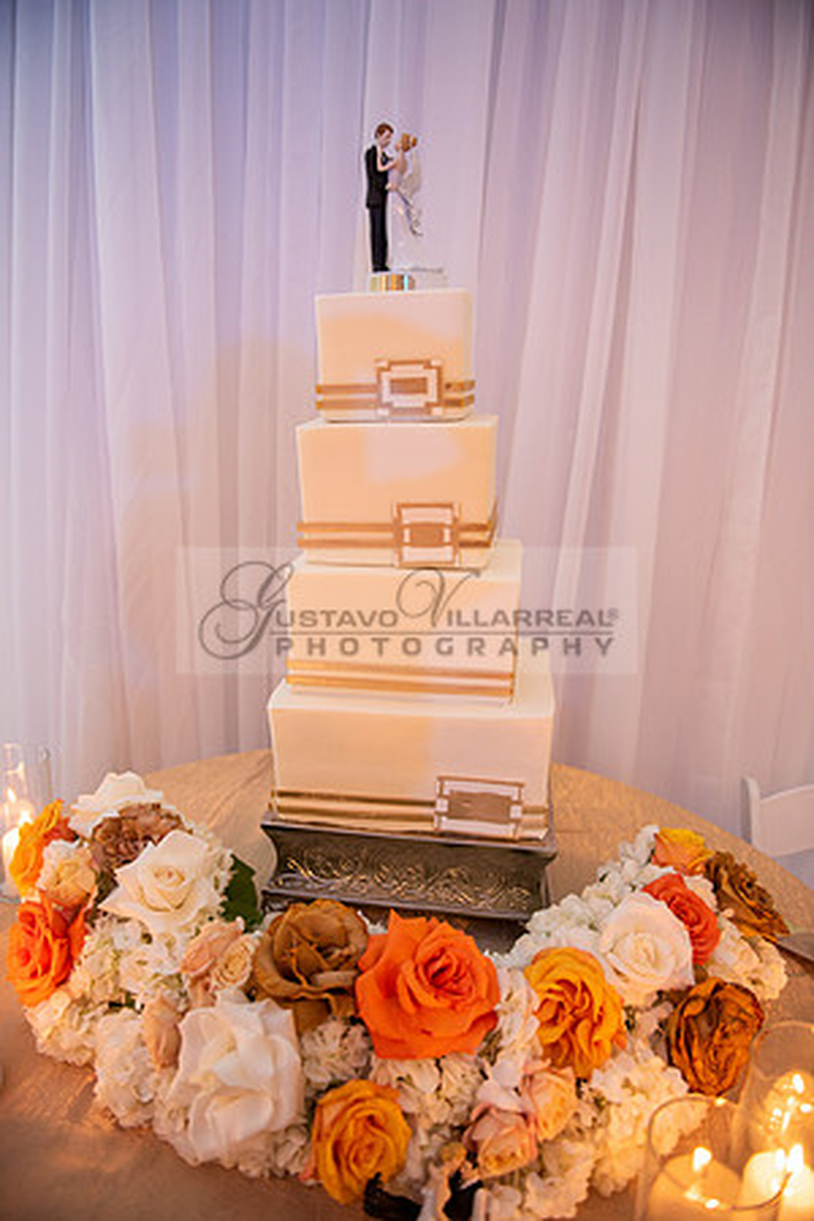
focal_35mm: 24
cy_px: 610
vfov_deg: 73.7
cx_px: 407
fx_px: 814
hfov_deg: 53.1
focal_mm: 24
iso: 640
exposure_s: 1/80
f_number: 2.8
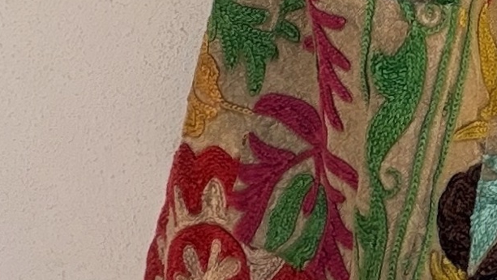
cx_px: 715
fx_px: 2109
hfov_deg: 12.8
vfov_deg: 7.4
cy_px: -176
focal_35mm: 160
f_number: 1.9
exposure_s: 1/367
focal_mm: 2.71
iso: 32
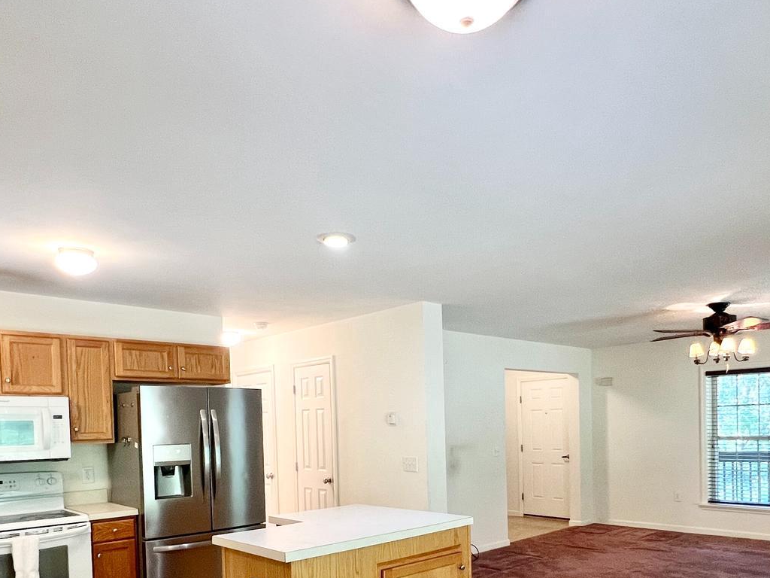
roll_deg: +1.5
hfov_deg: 66.9
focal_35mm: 26
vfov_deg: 50.4
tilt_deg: -2.5
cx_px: 449
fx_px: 578
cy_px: 449
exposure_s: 1/60
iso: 200
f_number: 1.8
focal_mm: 1.57
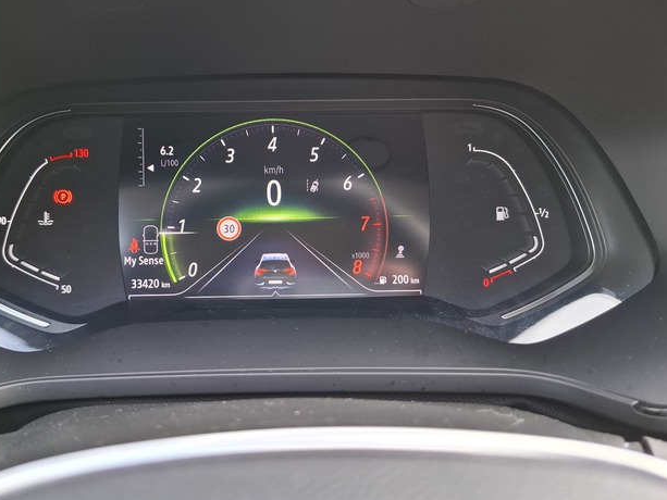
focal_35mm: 30
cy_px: 263
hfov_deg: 59.6
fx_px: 578
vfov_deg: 46.8
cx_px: 281
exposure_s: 1/100
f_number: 1.8
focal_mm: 5.54
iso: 125
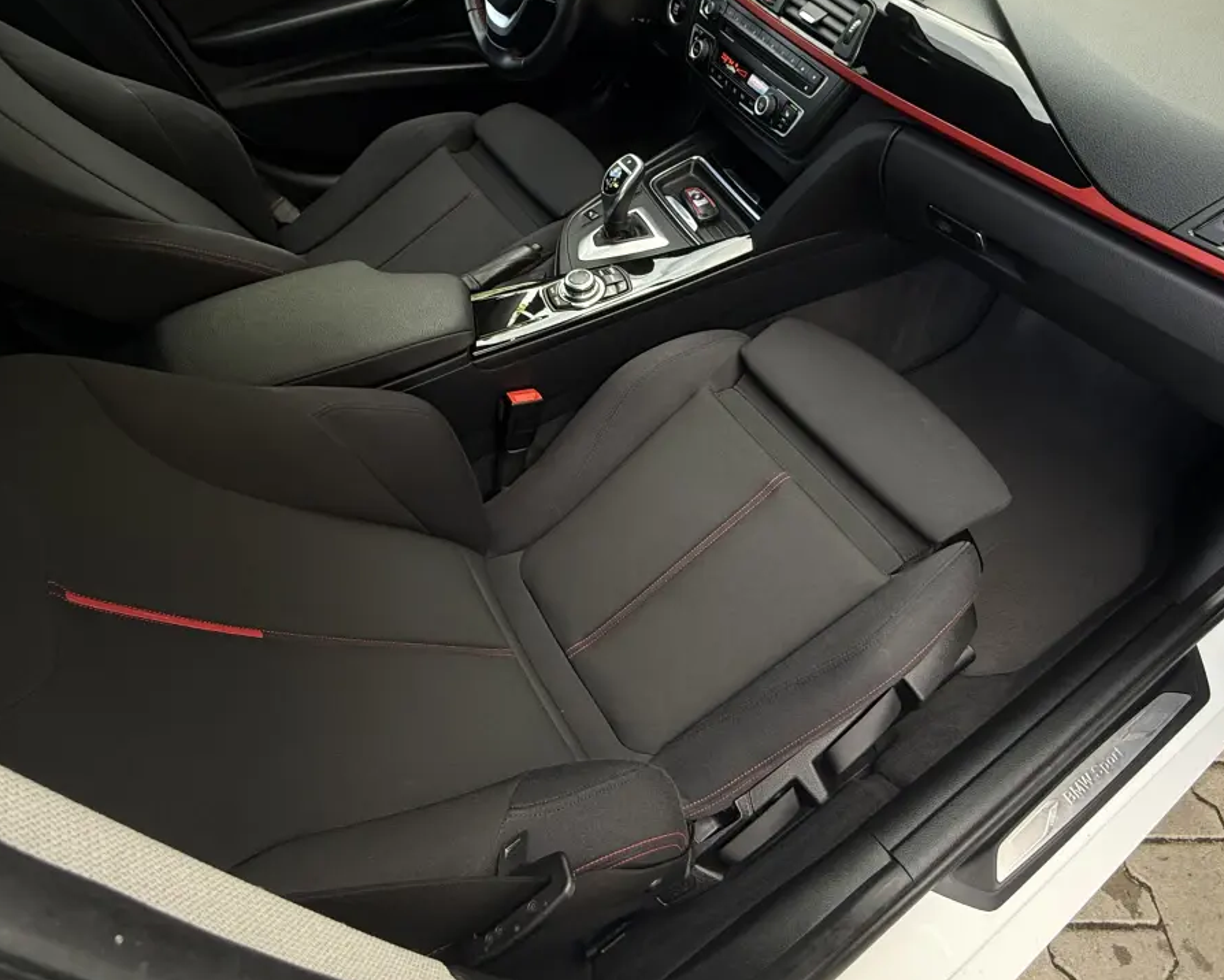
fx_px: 797
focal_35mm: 22
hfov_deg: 75.0
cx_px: 631
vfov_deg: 62.1
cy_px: 357
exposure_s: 1/99
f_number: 2.2
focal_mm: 2.22
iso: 160
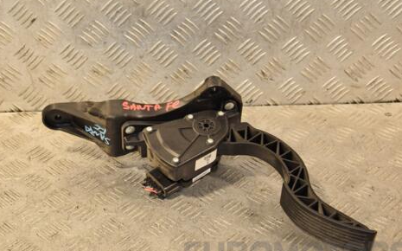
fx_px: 821
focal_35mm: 75
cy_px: 139
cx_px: 168
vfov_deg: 17.4
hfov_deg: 27.5
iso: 800
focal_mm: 38
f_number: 5
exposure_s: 1/200
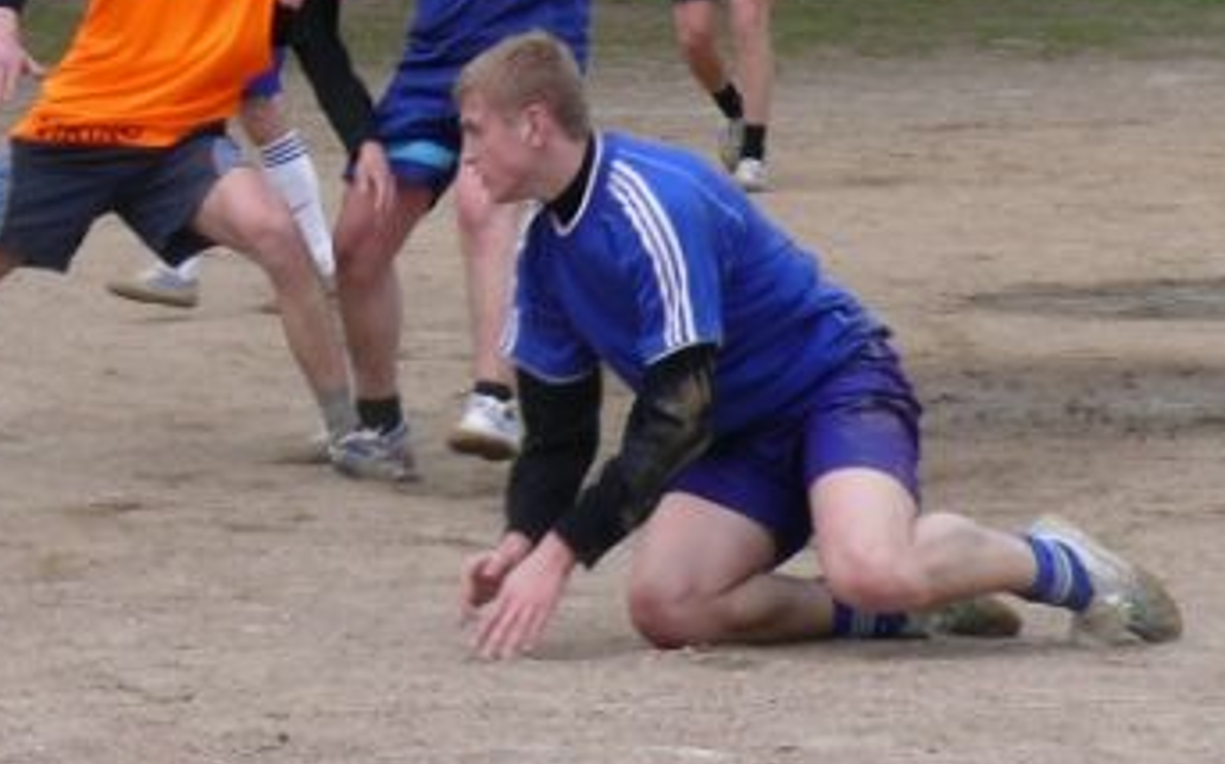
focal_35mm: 232
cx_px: 832
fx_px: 7742
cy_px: 353
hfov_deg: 9.0
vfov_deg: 5.7
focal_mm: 15.9
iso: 100
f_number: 5
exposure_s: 1/250
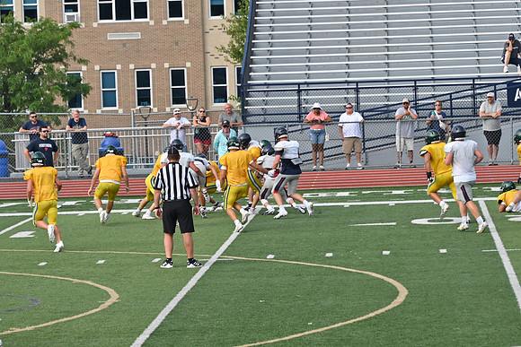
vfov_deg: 6.1
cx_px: 260
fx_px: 3257
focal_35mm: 225
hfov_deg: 9.1
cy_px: 174
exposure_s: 1/800
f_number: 5.6
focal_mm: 150
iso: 200
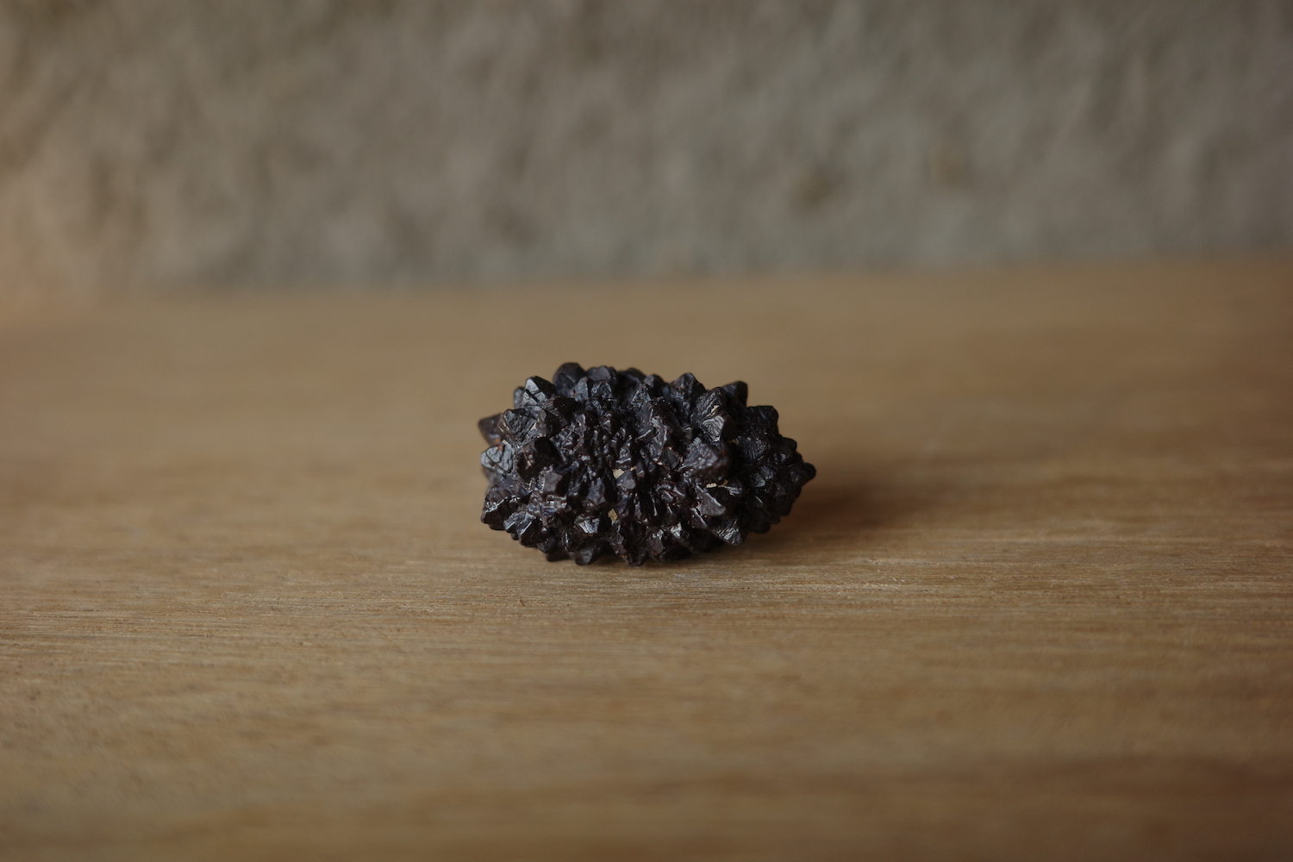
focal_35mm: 40
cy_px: 431
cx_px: 646
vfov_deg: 33.4
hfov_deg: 48.5
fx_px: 1437
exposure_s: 1/125
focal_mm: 26
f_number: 2.8
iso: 200
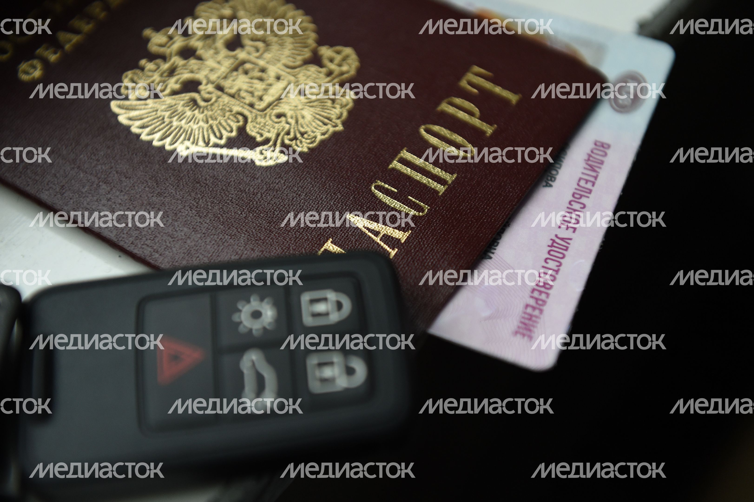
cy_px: 251
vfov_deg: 21.9
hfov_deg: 32.4
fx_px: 1298
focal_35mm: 62
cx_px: 377
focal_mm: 62
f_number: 3.5
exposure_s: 1/2000
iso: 2500
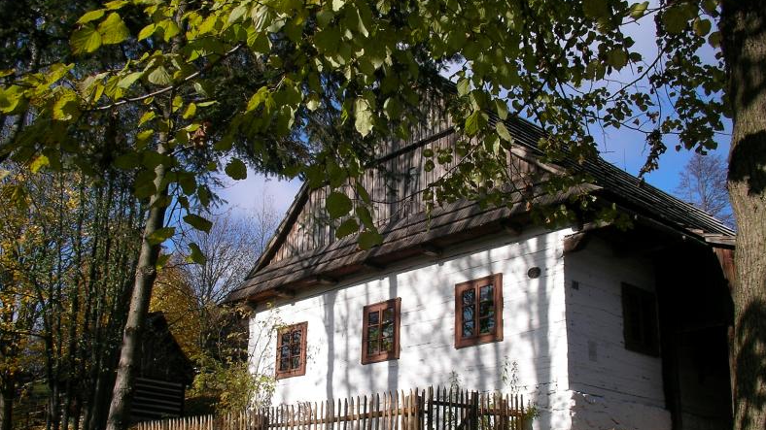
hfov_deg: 48.4
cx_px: 387
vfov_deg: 28.3
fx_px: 853
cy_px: 261
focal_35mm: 42
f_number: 7
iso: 50
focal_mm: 6
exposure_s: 1/179
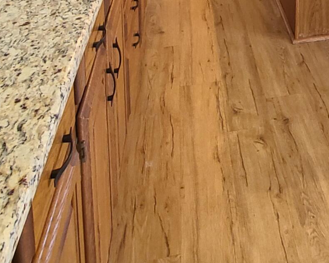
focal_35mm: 48
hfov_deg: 35.3
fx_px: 467
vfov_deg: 23.9
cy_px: -144
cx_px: 324
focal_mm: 2.2
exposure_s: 1/30
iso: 320
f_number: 2.2
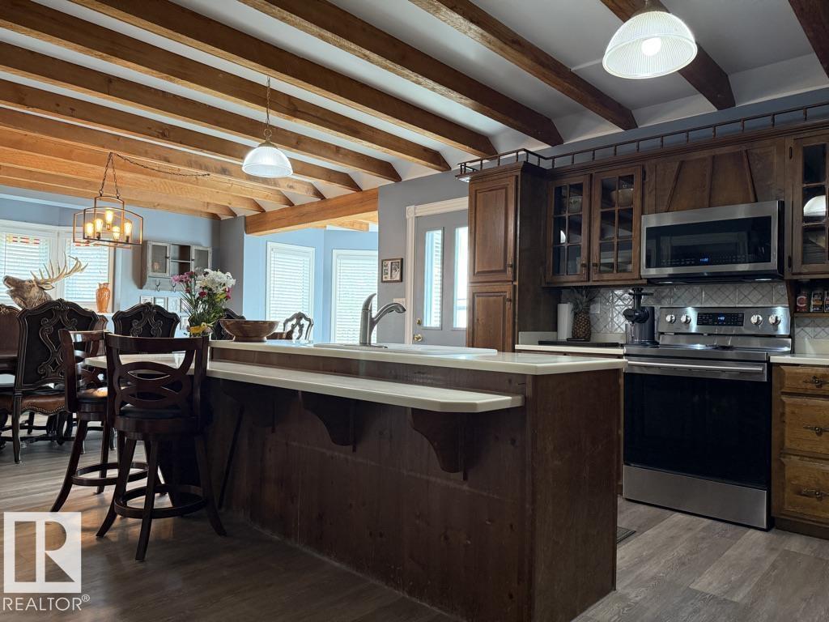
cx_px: 414
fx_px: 575
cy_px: 311
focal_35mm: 24
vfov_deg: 56.8
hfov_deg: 71.6
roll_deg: -1.0
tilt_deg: +1.7
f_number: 1.78
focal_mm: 6.76
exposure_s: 1/60
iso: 250
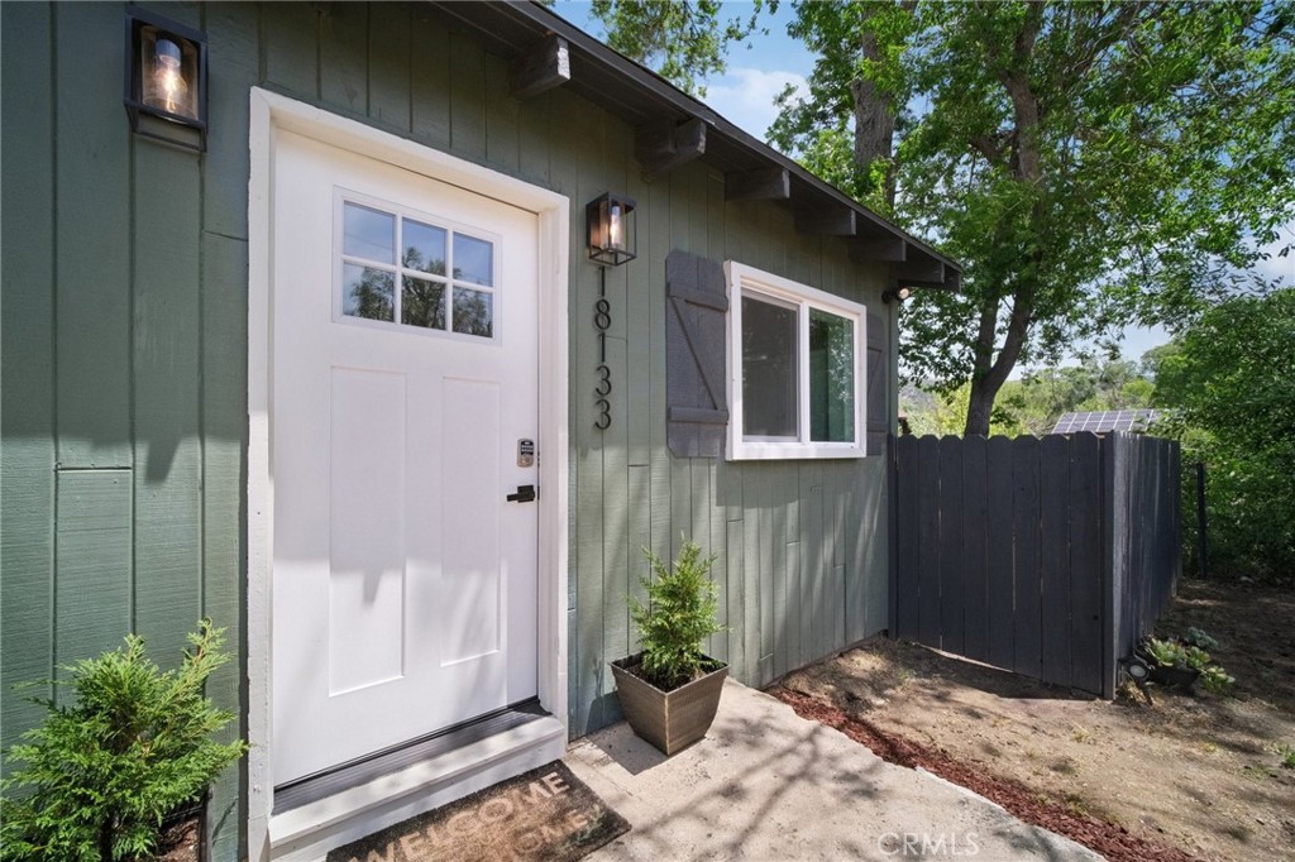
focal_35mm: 14
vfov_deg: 81.2
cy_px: 431
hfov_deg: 104.3
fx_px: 503
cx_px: 648
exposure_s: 1/240
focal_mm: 9
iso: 320
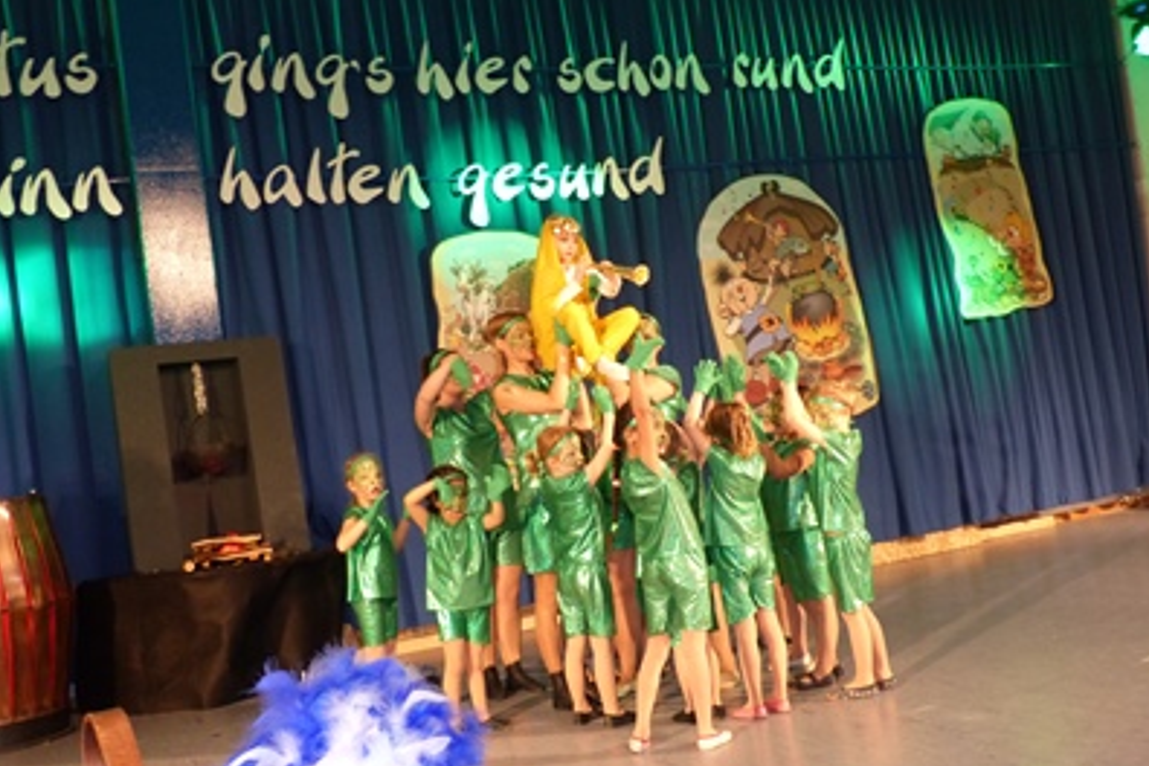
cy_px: 409
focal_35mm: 42
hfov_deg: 46.4
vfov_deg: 31.9
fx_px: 1340
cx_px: 577
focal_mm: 7.1
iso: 400
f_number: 2.8
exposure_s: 1/60
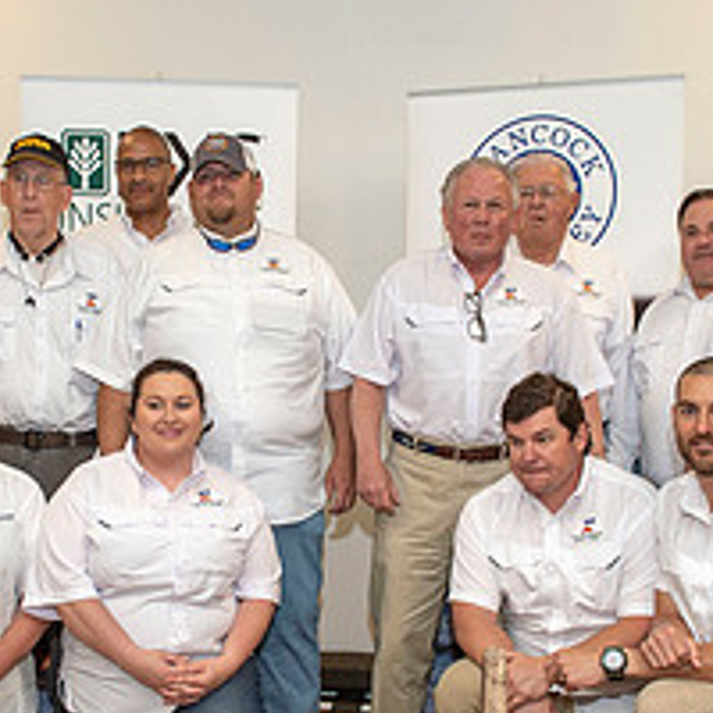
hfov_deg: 29.0
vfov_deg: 29.0
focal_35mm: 59
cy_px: 417
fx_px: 1375
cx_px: 264
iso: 800
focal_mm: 24
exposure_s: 1/160
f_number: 4.5
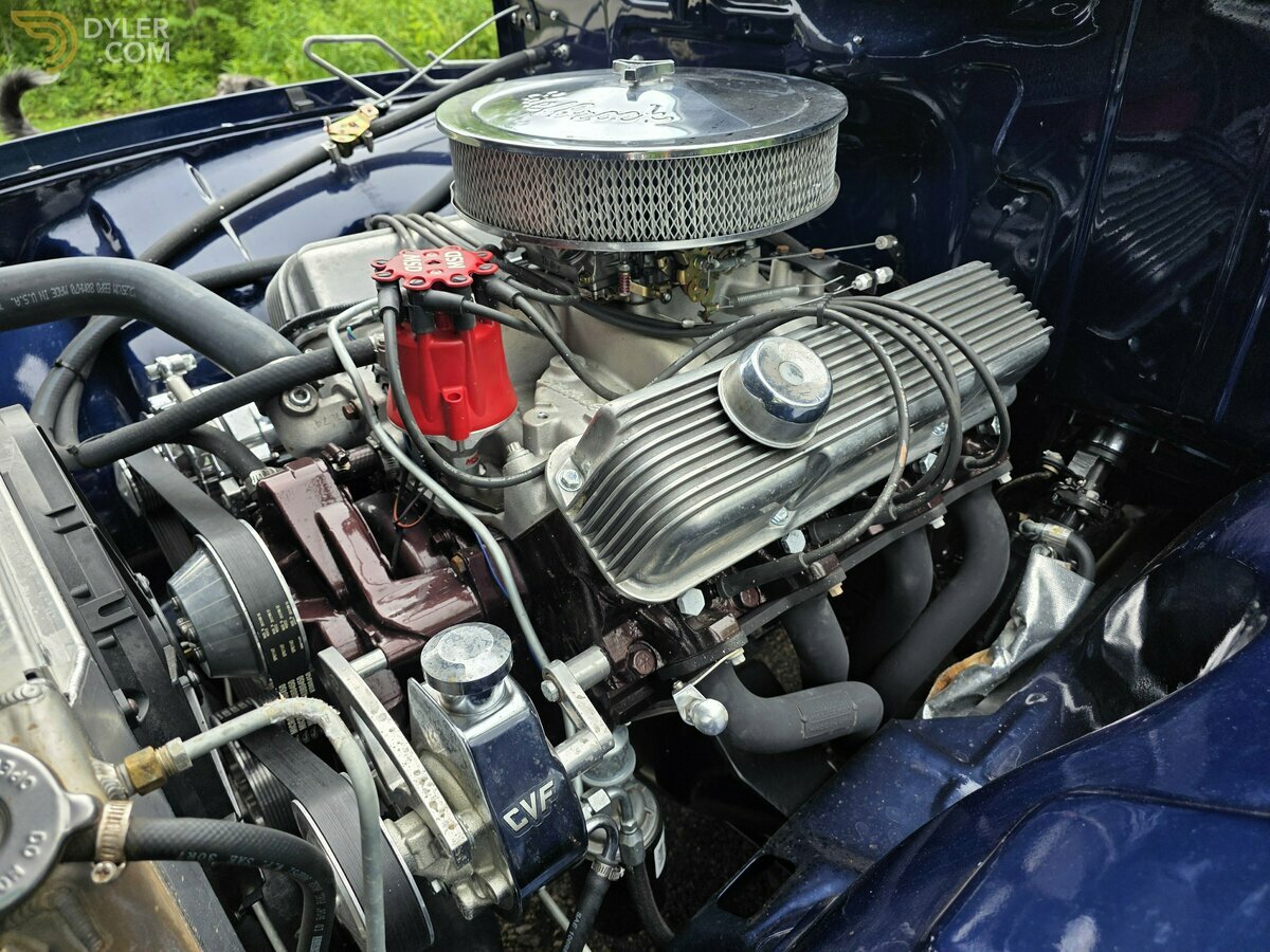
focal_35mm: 23
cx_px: 635
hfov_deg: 73.9
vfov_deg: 58.9
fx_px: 844
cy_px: 476
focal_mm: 6.3
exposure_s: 1/359
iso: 32
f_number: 1.7
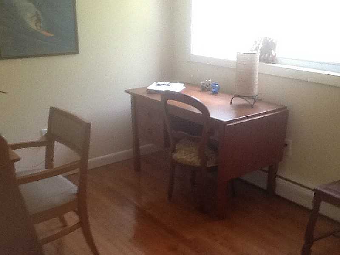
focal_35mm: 44
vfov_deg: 32.9
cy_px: 128
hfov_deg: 42.9
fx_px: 432
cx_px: 170
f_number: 2.4
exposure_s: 1/30
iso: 100
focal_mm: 2.03
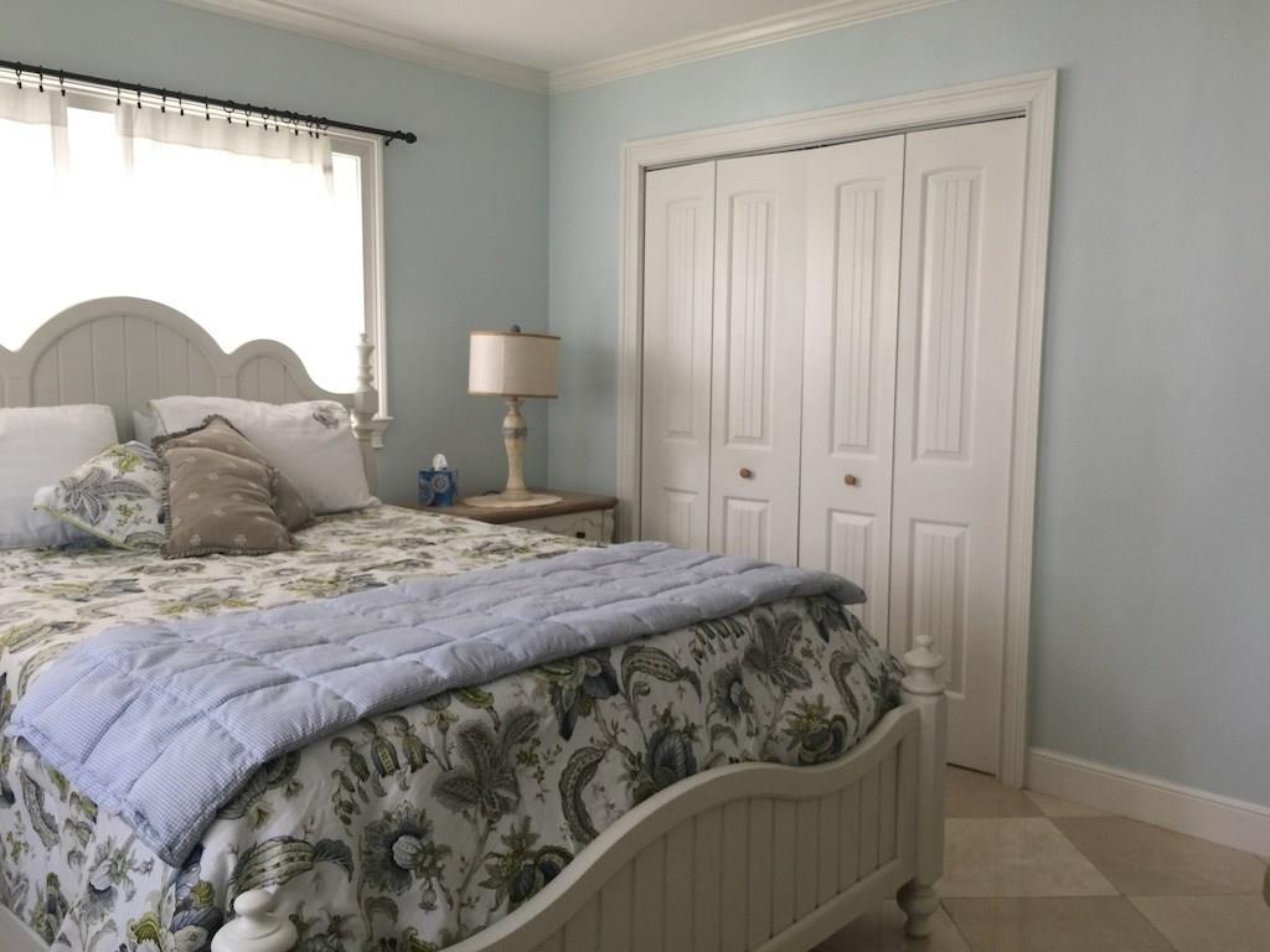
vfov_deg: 48.2
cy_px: 476
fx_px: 1064
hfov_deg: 61.7
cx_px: 635
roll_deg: -2.2
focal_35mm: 29
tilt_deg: -6.2
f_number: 2.2
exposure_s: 1/15
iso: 32
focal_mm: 4.15
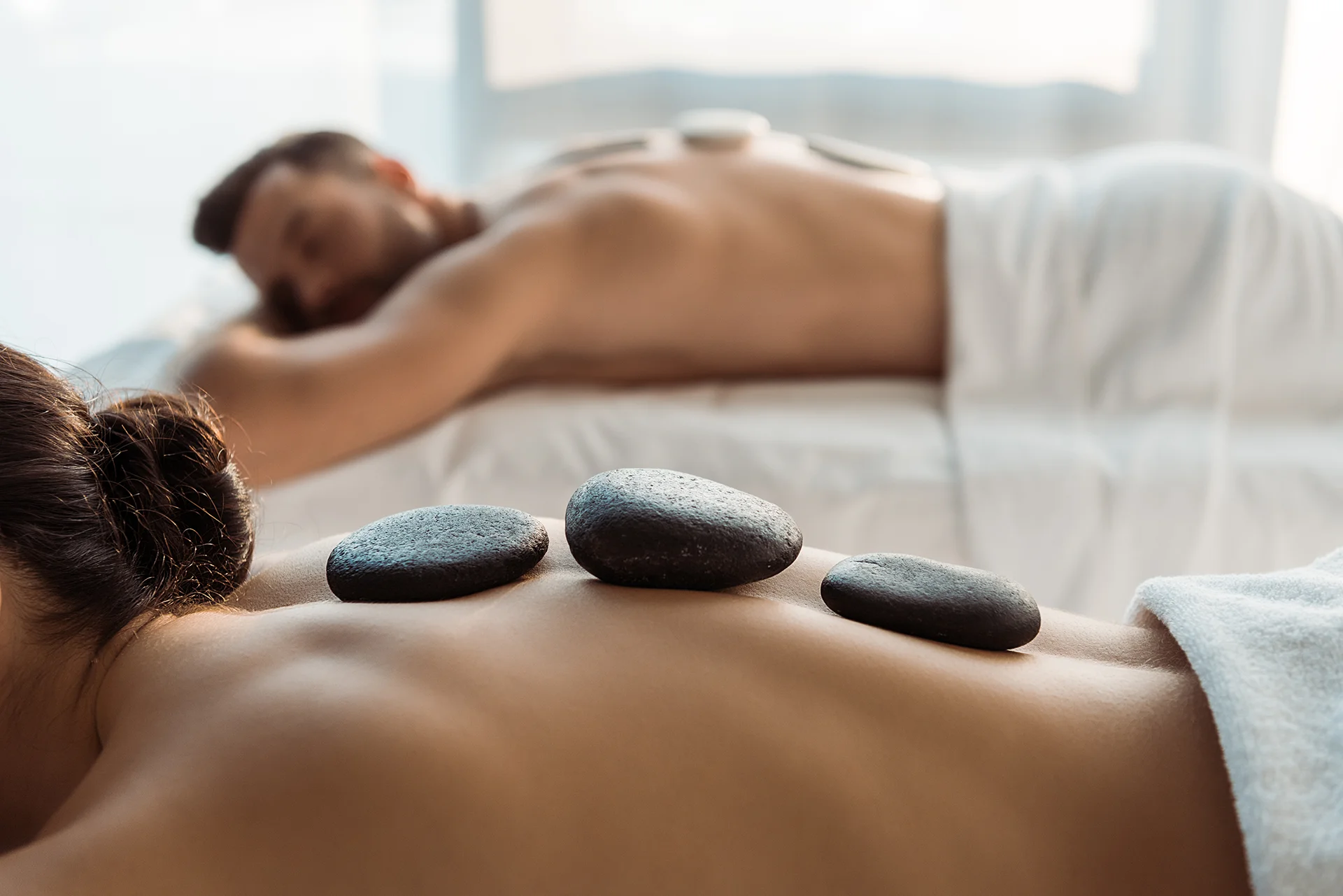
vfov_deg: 27.0
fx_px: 1866
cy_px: 448
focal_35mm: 50
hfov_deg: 39.6
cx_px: 672
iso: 200
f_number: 4
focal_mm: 50
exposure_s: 1/160
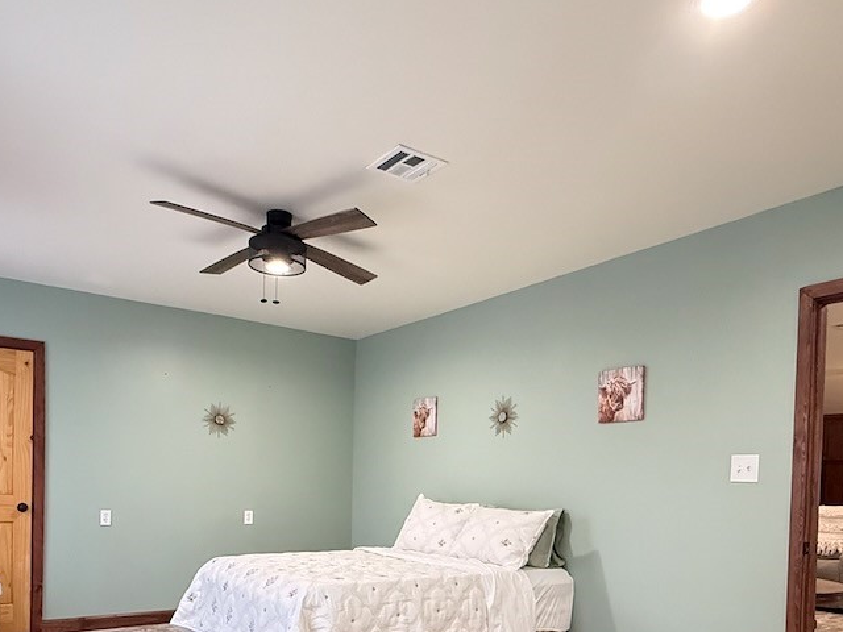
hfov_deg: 63.4
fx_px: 682
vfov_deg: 47.3
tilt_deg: -0.9
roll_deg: -1.8
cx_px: 404
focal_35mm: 28
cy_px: 498
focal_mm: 2.22
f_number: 2.2
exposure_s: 1/60
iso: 640
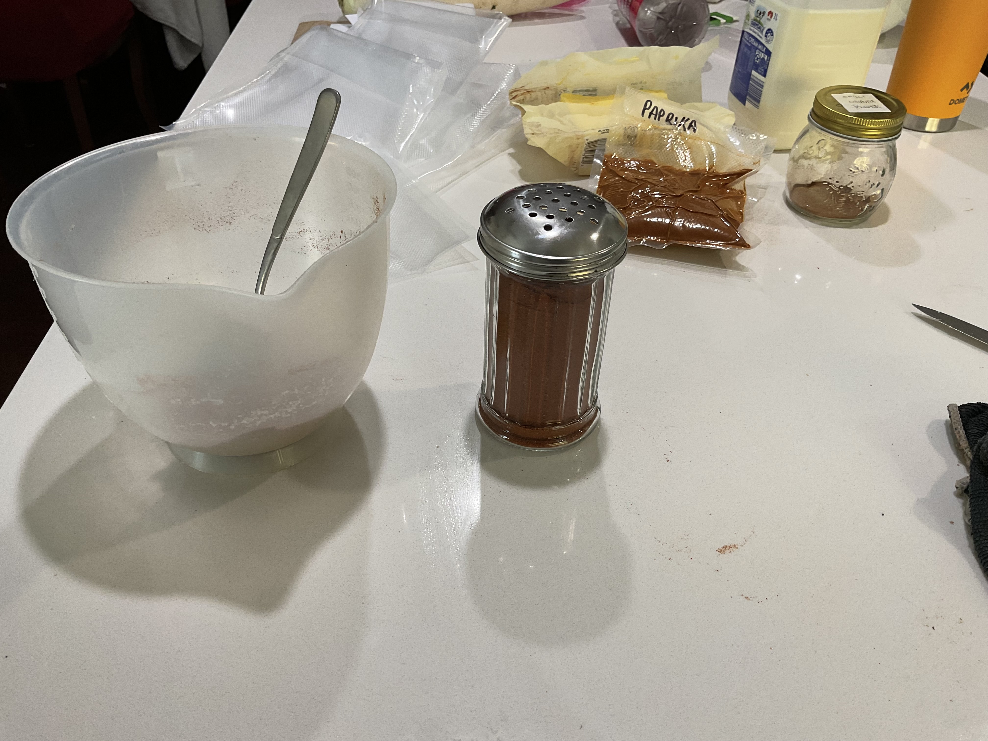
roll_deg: -3.2
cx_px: 494
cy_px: 370
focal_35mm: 29
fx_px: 828
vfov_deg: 48.2
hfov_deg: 61.7
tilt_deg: -39.9
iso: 40
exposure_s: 1/50
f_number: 1.8
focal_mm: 3
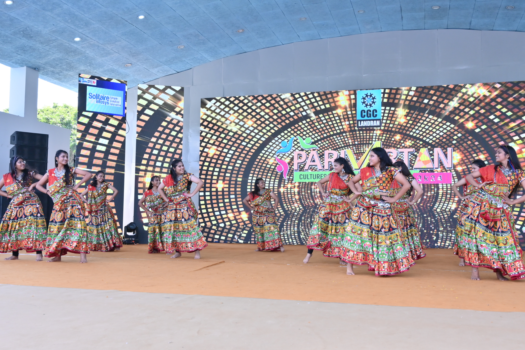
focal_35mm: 37
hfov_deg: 51.9
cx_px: 276
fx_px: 540
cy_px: 189
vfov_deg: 35.9
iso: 640
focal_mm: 30
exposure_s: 1/320
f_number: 7.1
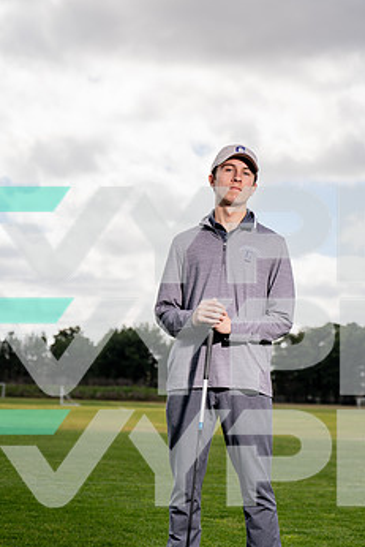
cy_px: 348
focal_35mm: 91
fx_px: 1382
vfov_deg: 22.3
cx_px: 212
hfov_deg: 15.0
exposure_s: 1/1000
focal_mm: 70
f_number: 4
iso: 100
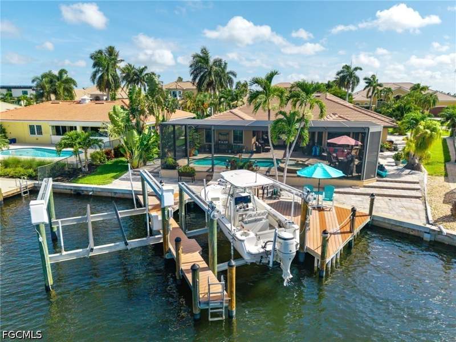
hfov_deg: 71.6
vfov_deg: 56.8
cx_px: 228
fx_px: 316
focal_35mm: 24
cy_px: 171
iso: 100
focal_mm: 8.67
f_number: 1.8
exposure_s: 1/500
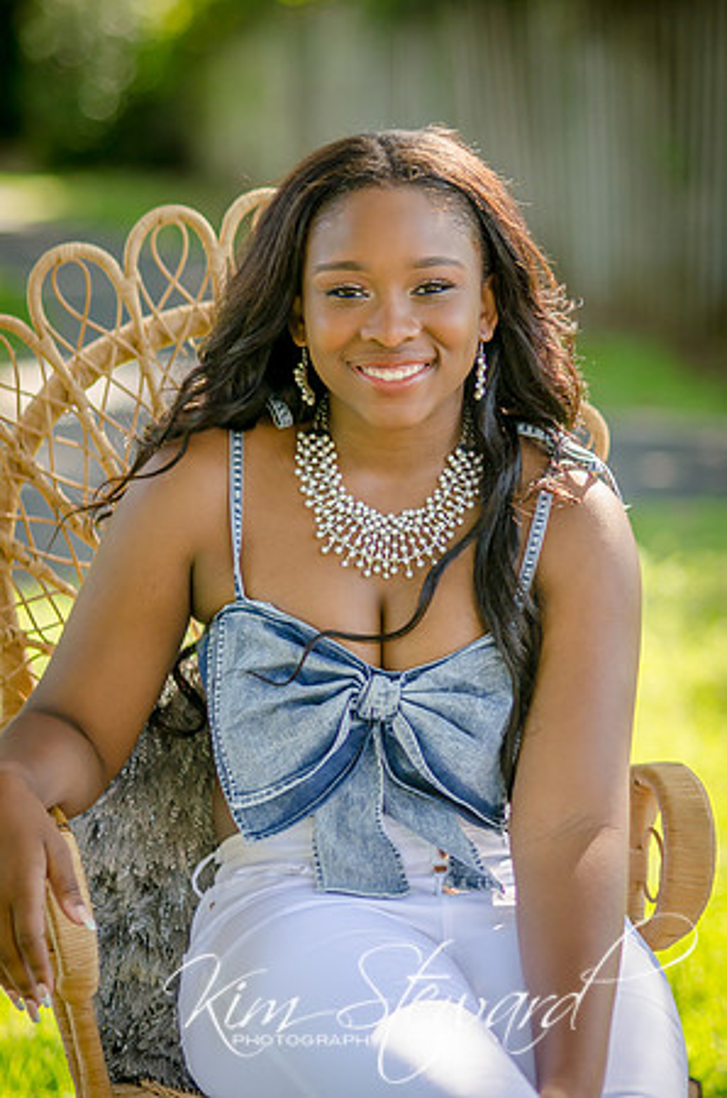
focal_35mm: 128
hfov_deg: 10.7
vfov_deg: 16.1
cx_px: 364
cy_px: 549
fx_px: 3880
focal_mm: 85
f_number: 2.2
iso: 200
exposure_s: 1/640
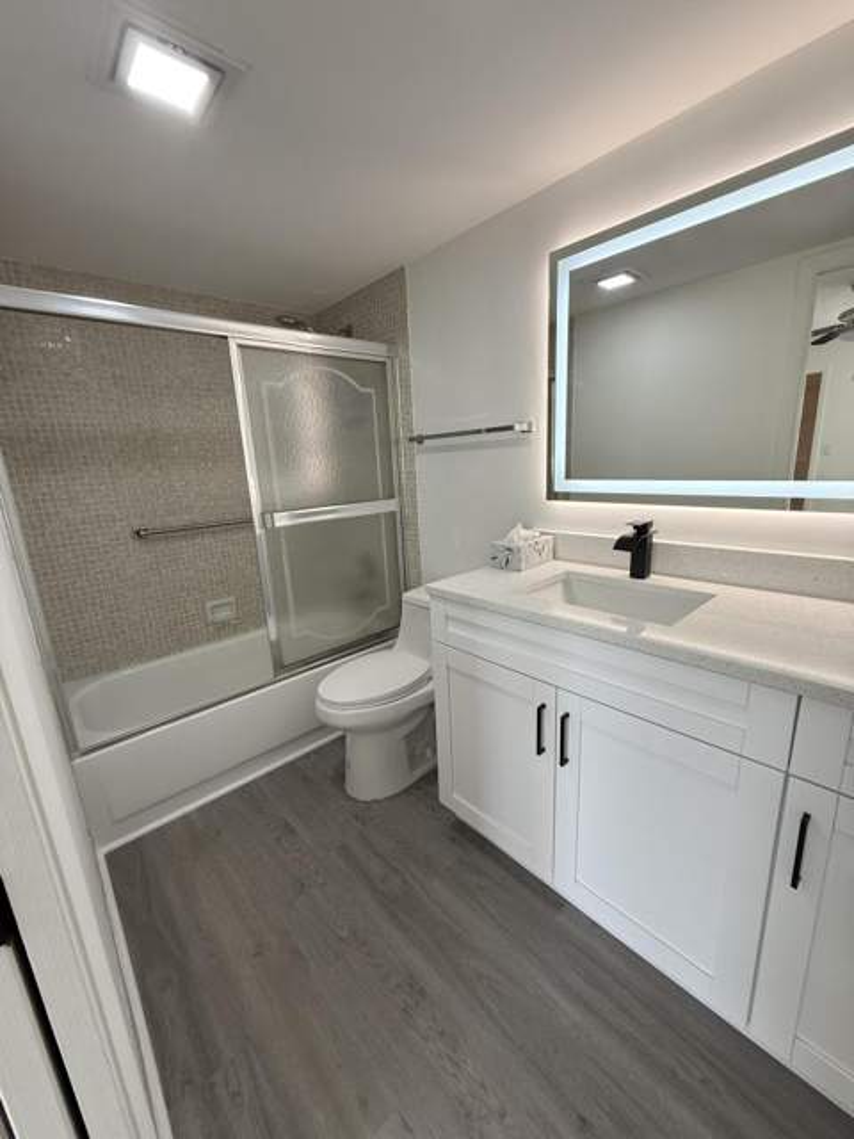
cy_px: 570
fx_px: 461
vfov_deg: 102.1
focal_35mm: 14
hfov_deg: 85.7
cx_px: 427
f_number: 2.2
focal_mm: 2.22
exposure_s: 1/120
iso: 100
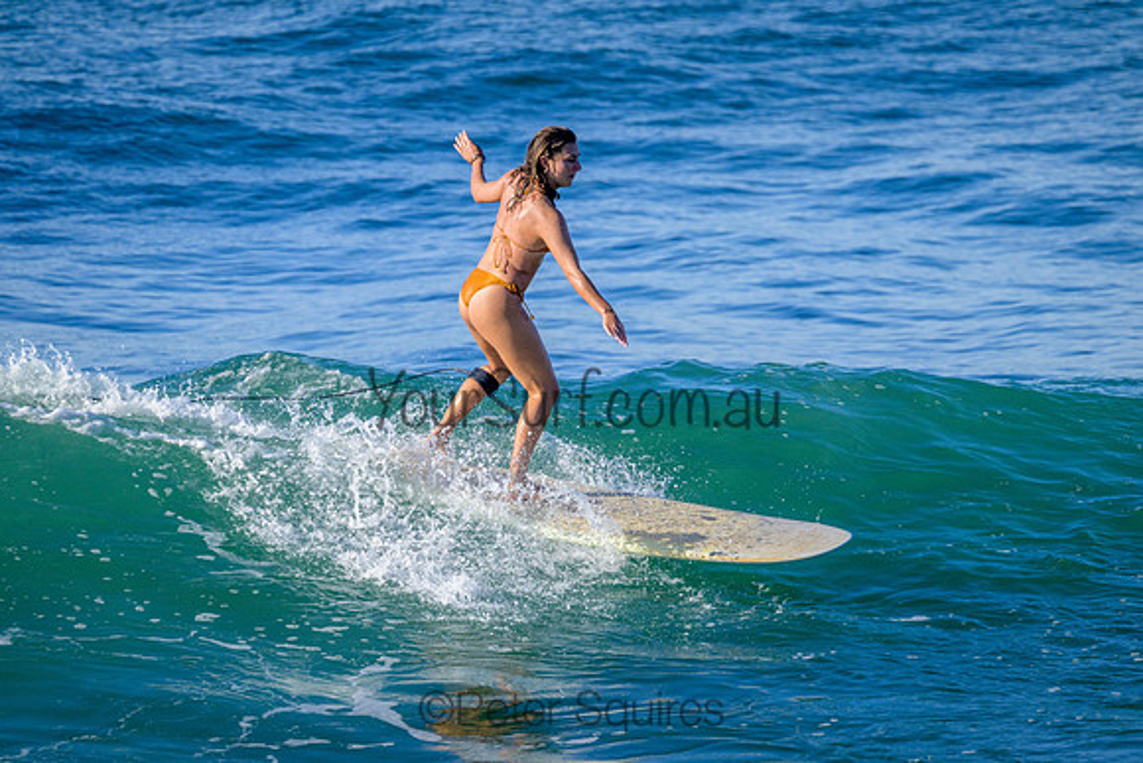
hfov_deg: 3.7
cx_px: 572
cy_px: 382
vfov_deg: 2.5
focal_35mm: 560
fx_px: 17783
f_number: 11
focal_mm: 560
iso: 900
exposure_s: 1/2000
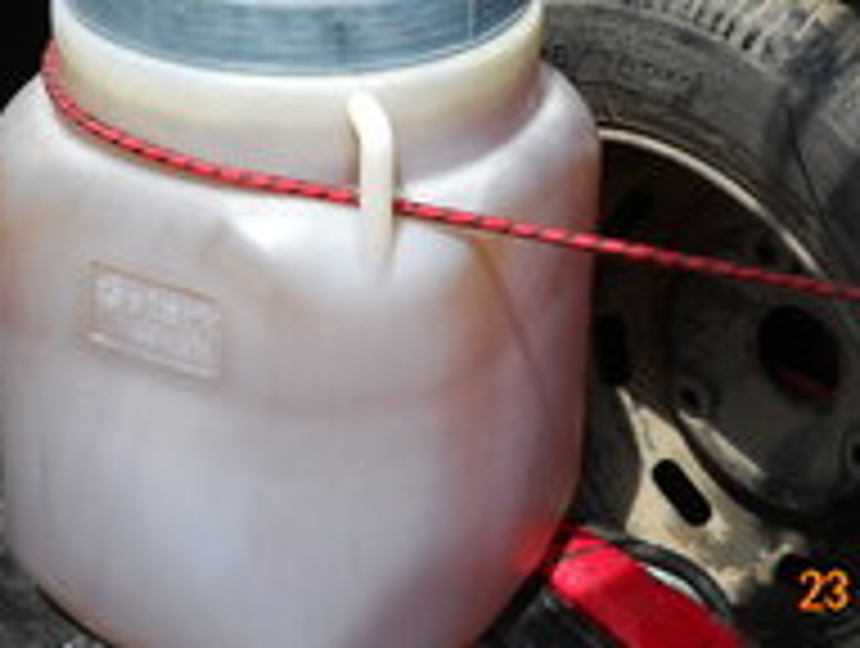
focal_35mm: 75
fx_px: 1867
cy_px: 124
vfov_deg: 19.5
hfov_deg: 25.9
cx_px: 468
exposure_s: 1/250
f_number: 5.5
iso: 80
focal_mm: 6.72
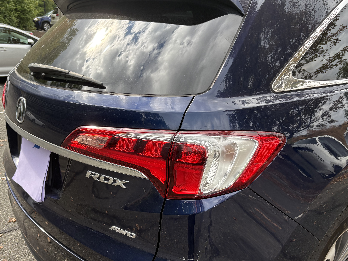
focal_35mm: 32
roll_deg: -0.3
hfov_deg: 56.5
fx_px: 322
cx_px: 144
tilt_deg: -23.0
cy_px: 152
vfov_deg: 44.0
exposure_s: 1/731
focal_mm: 5.96
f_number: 1.6
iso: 64
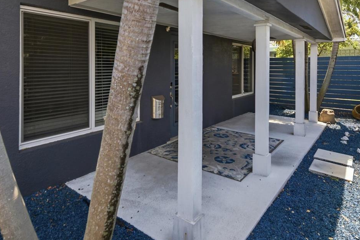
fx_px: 240
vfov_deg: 51.2
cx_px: 166
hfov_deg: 73.7
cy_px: 65
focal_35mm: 24
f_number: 8
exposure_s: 1/2000
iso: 400
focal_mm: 14
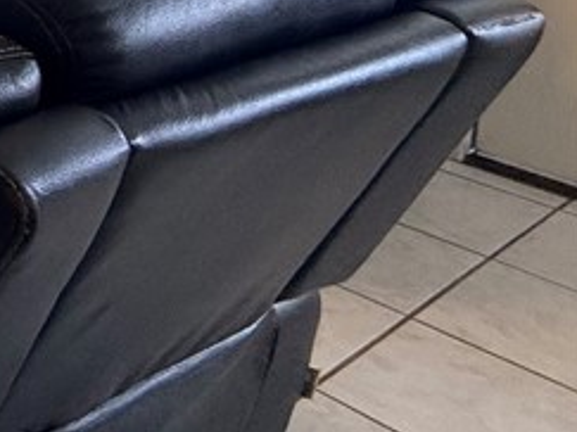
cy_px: -249
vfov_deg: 20.5
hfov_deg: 18.1
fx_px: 983
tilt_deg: -6.4
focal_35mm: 59
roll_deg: +0.2
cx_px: -634
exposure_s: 1/120
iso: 250
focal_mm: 2.22
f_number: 2.2
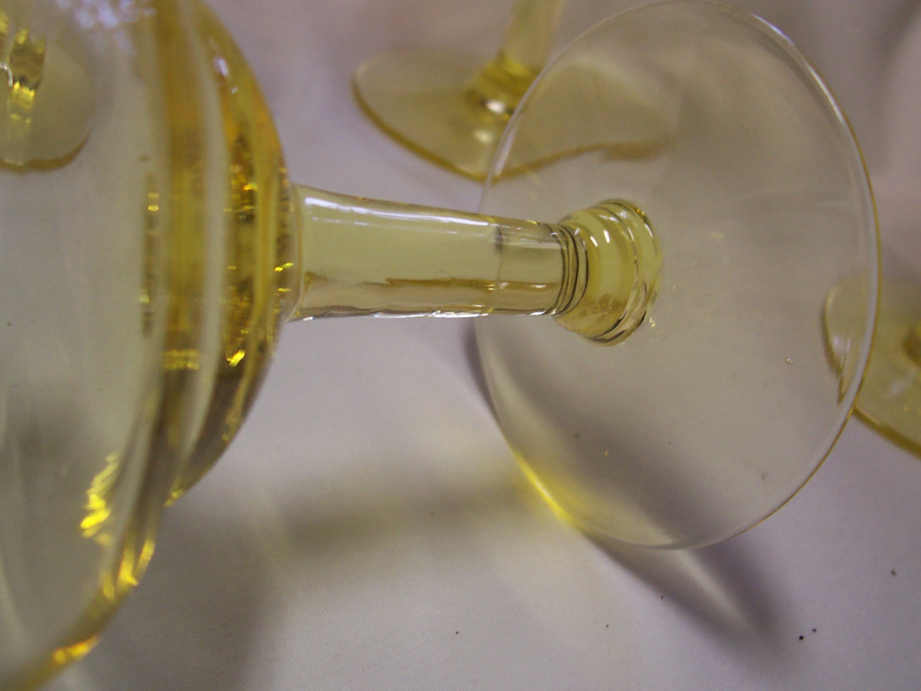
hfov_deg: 45.7
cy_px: 316
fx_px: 1091
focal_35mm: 41
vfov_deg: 35.1
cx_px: 499
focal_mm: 5.6
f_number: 2.8
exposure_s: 1/60
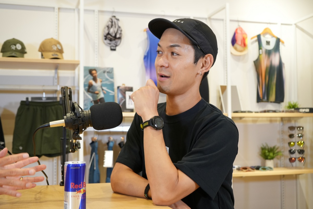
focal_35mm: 47
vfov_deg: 28.6
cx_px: 156
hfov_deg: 41.9
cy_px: 104
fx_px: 409
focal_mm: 47
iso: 2000
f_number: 6.3
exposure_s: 1/100
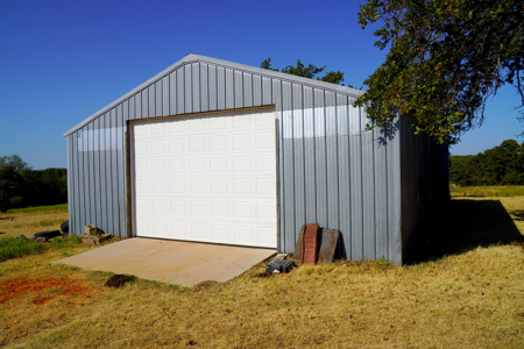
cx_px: 262
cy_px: 174
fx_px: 393
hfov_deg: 67.4
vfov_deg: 47.9
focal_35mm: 27
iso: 100
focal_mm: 18
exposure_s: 1/400
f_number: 10
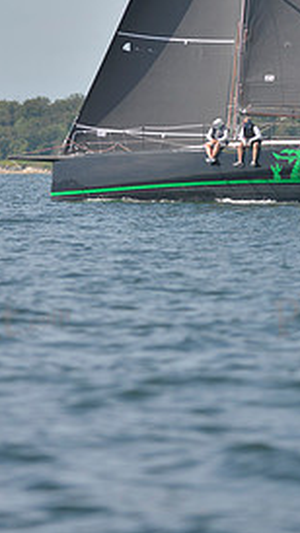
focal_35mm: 443
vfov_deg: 4.9
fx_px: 6269
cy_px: 18
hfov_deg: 2.7
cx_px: 172
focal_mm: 200
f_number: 4
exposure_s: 1/2500
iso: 280
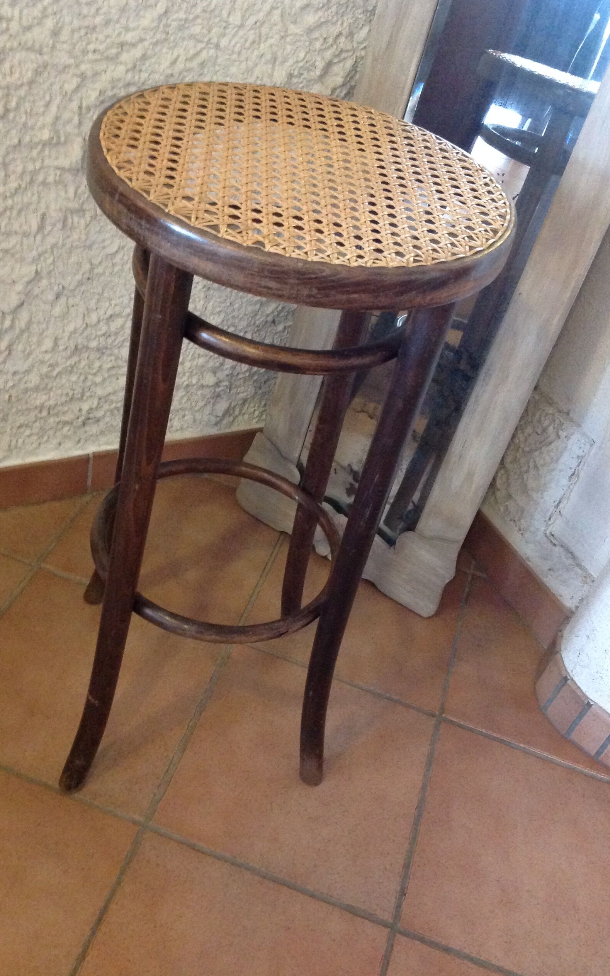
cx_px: 284
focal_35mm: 38
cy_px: 487
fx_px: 1011
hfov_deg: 33.6
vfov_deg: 51.5
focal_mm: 4.28
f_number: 2.4
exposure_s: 1/15
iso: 500
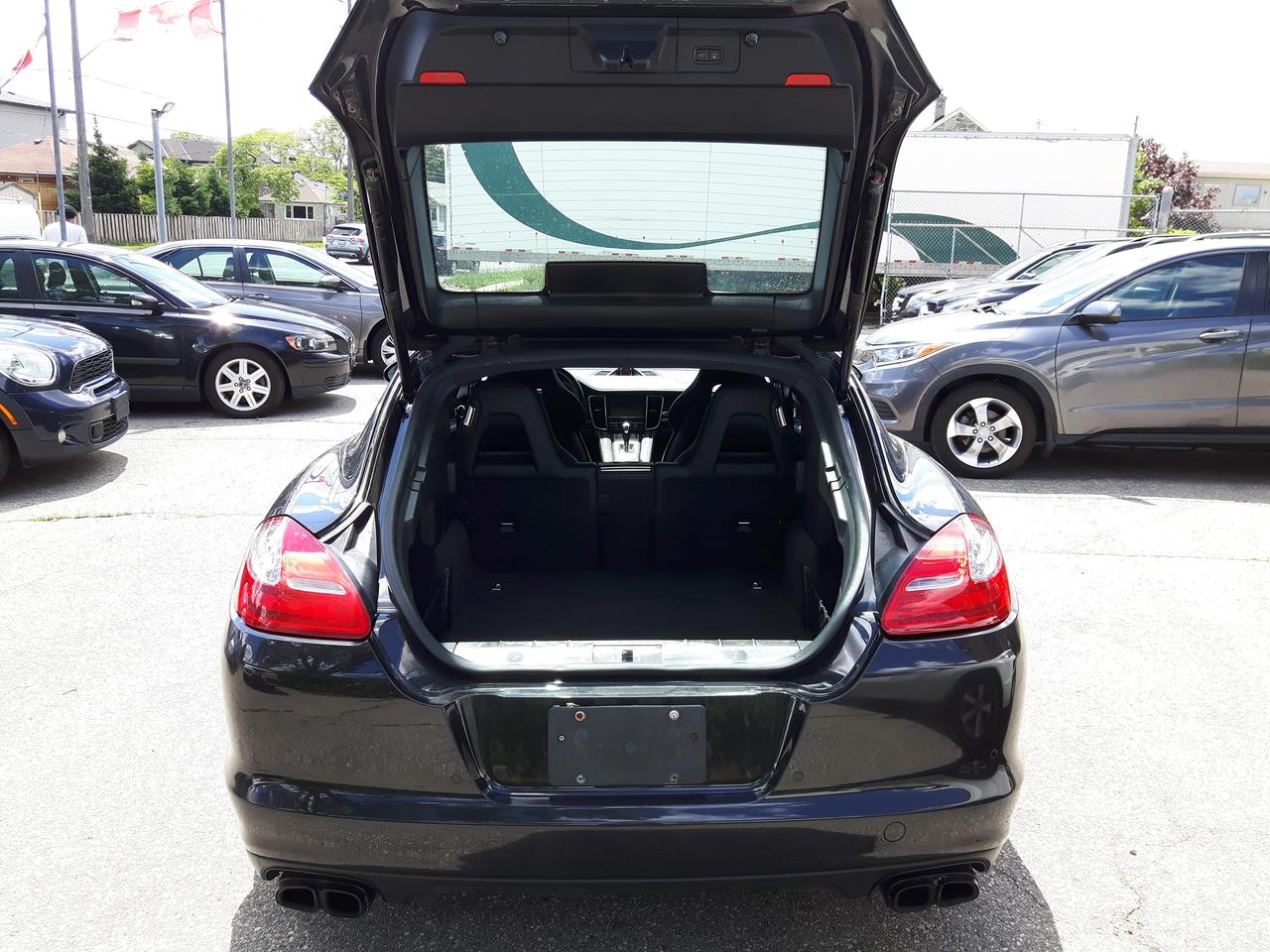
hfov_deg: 58.4
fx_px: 1137
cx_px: 635
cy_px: 476
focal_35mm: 31
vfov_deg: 45.4
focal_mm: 3.7
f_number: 1.9
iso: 40
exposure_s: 1/267
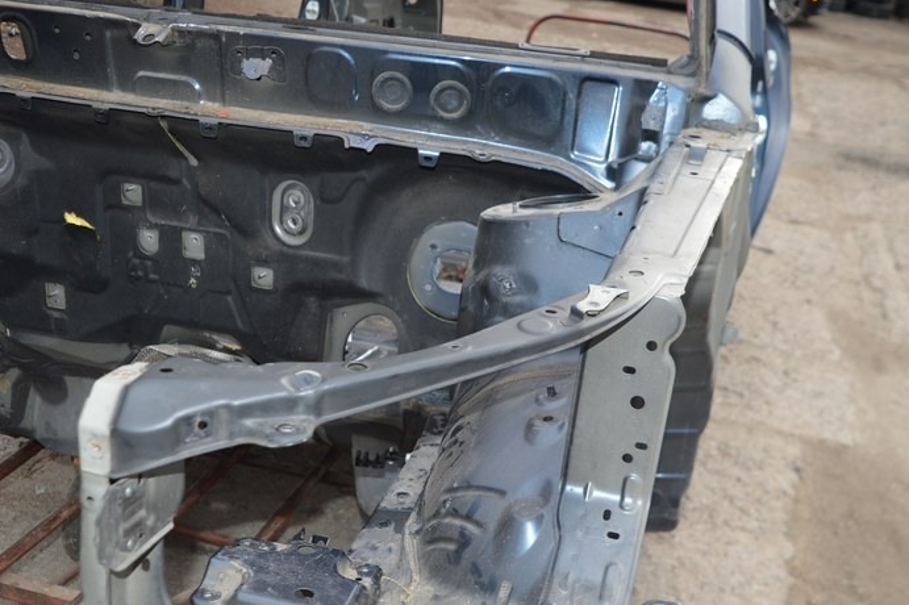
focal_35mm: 40
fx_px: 1009
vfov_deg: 33.0
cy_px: 422
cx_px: 421
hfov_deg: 48.4
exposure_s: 1/200
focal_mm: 18
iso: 110
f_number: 3.5
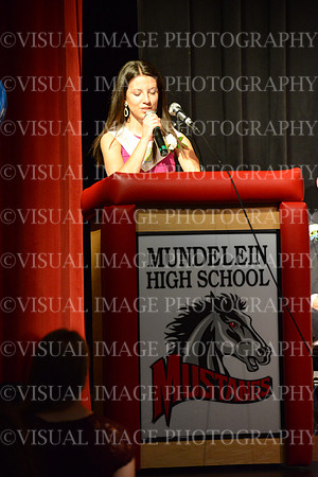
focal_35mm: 200
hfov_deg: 6.9
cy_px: 238
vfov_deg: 10.3
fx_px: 2650
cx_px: 159
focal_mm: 200
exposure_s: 1/200
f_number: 5
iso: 6400
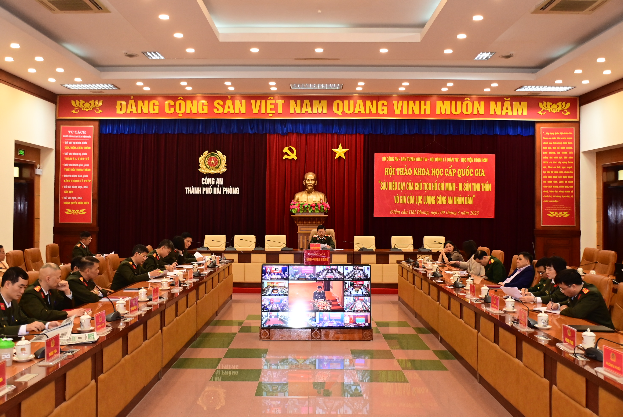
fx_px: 623
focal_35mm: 36
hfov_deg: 53.1
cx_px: 312
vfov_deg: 36.9
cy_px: 208
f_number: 3.8
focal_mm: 24
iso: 1250
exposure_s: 1/100
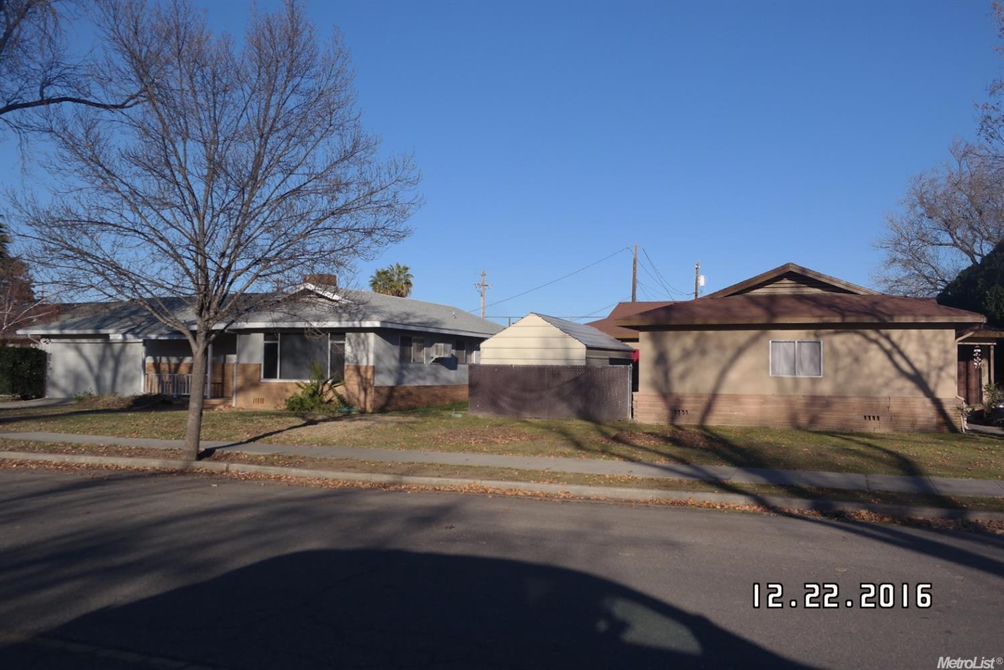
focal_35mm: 30
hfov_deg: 61.9
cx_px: 502
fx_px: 837
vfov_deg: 43.6
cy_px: 335
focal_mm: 20
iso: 100
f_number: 6.3
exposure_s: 1/320
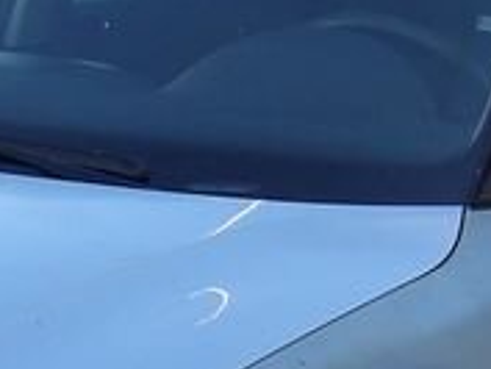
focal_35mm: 156
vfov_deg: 9.3
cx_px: 17
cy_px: 524
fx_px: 2214
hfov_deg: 12.5
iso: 100
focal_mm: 4.9
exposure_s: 1/228
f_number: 3
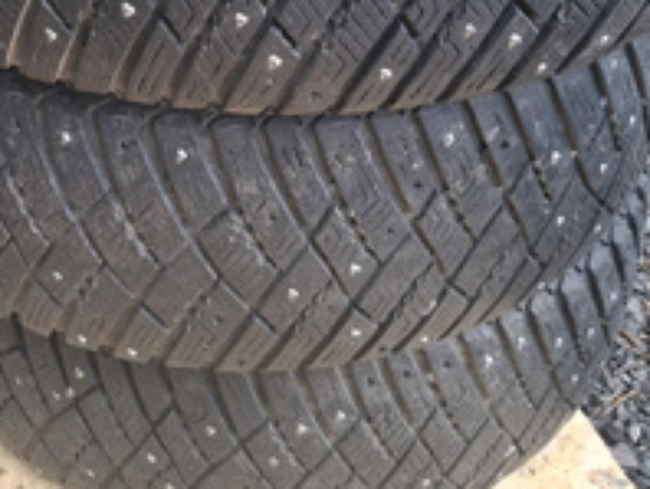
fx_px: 1090
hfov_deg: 32.6
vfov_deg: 23.6
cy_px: -56
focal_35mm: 58
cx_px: 172
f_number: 1.8
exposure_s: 1/100
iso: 200
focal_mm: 5.54
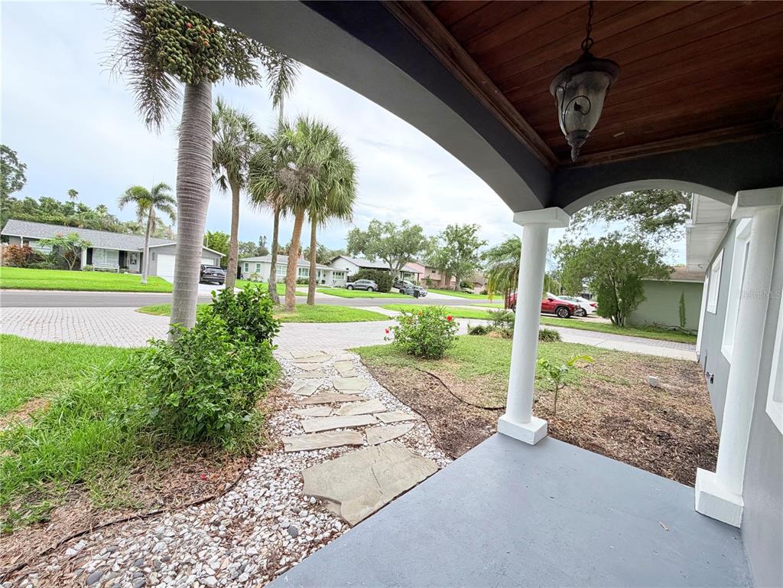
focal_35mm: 14
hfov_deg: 102.1
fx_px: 317
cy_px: 294
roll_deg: -4.5
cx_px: 392
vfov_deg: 85.7
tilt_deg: -3.0
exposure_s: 1/742
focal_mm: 2.22
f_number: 2.2
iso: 40
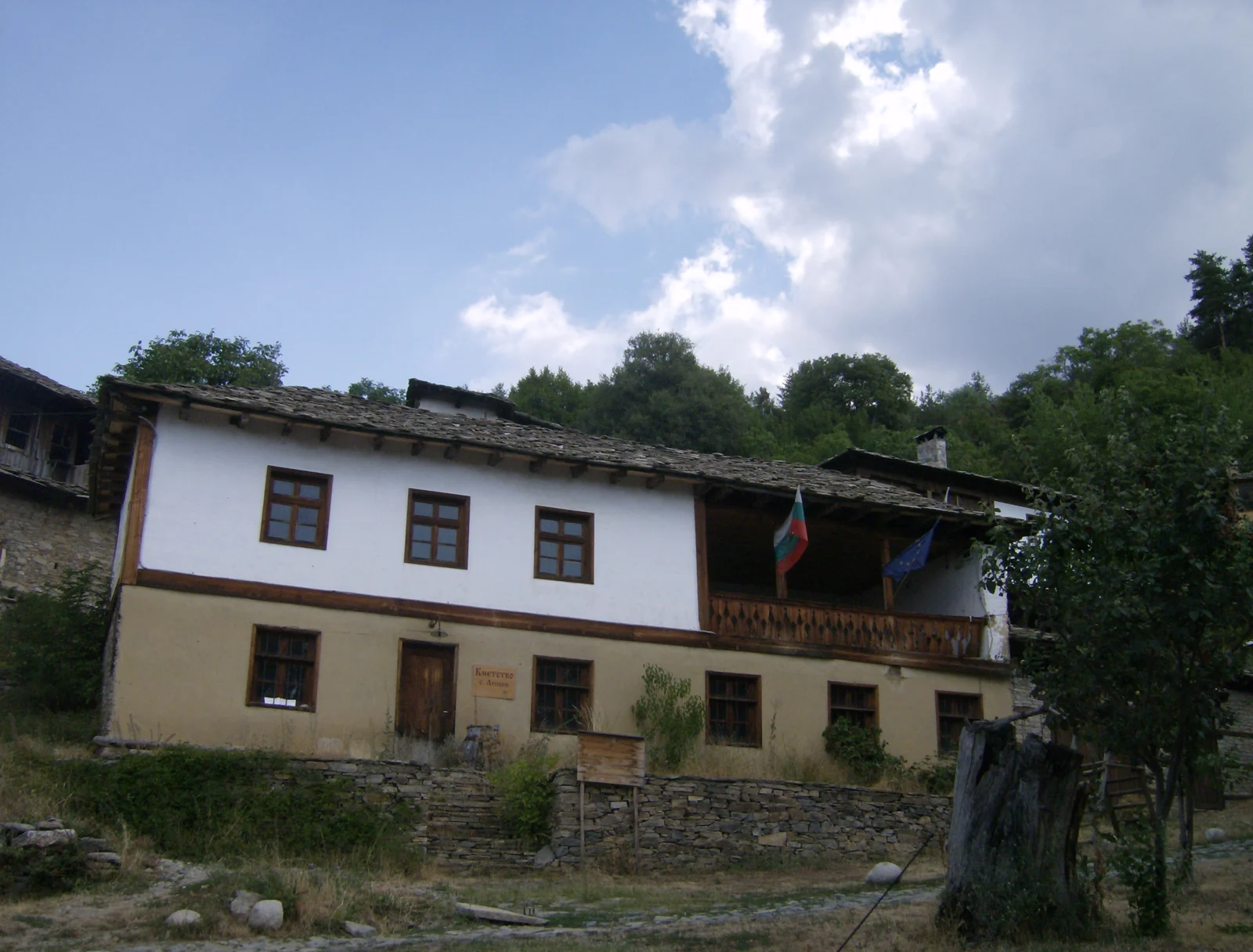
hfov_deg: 51.1
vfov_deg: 40.0
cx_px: 626
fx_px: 1309
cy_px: 476
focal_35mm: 36
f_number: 4.7
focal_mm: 6
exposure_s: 1/416
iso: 100
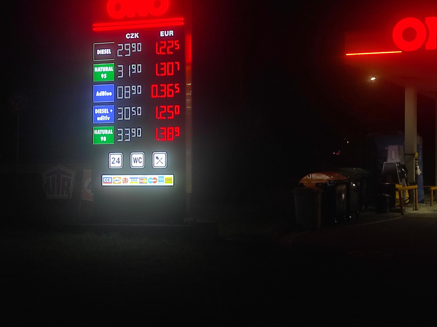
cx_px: 269
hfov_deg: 57.8
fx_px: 391
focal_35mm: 31
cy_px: 135
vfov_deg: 45.2
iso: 145
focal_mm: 5.43
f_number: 1.89
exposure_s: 1/50
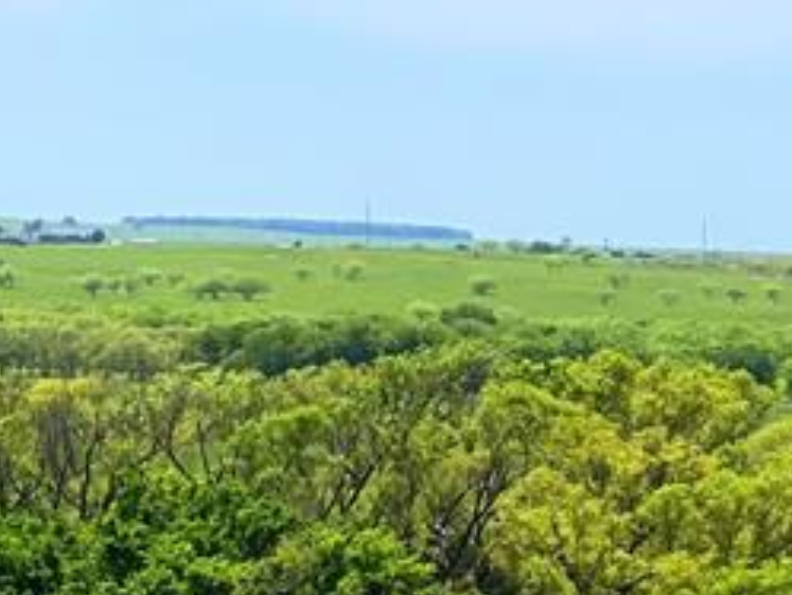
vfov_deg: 6.9
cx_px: 1562
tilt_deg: -6.5
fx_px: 4899
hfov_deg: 8.8
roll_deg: -1.9
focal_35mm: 214
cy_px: 850
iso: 20
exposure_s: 1/1916
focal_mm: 6
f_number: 2
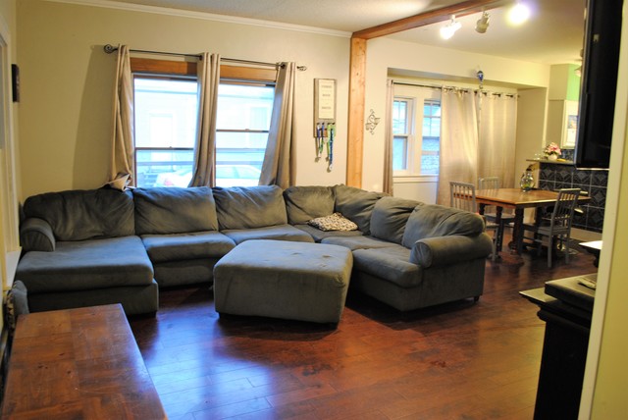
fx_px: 471
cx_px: 314
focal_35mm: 27
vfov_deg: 48.0
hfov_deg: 67.3
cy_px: 210
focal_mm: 18
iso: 400
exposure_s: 1/5
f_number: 3.5
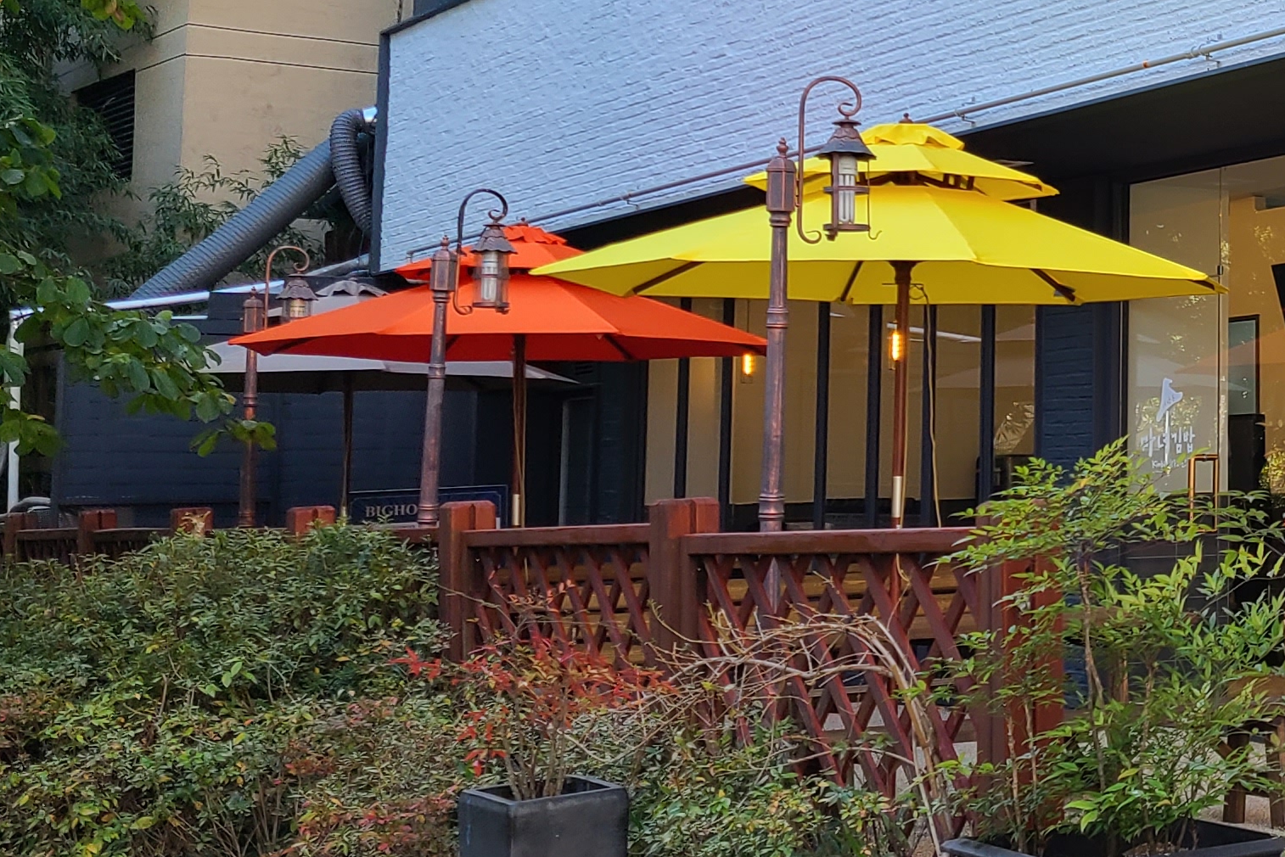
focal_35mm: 72
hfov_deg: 24.5
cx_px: 1676
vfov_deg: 18.9
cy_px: 264
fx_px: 2570
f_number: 1.8
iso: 40
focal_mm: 5.4
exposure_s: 1/222
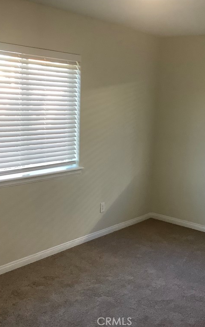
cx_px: 118
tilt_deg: -10.6
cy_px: 163
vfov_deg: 45.3
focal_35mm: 44
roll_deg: -1.2
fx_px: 393
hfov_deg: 29.2
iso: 100
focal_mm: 3.3
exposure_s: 1/60
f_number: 2.4
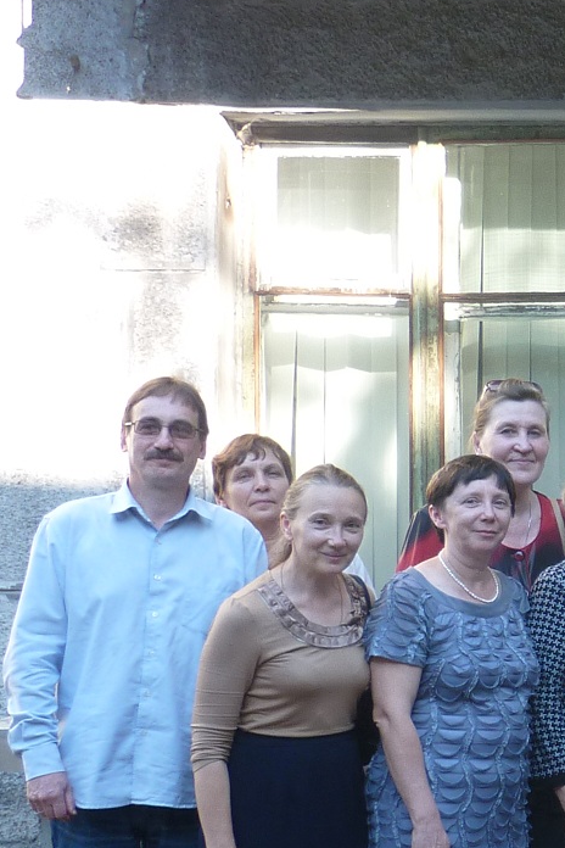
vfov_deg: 22.5
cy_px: 581
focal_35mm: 90
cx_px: 1050
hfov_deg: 13.5
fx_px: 2119
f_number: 2.8
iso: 80
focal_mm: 5.5
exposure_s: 1/60
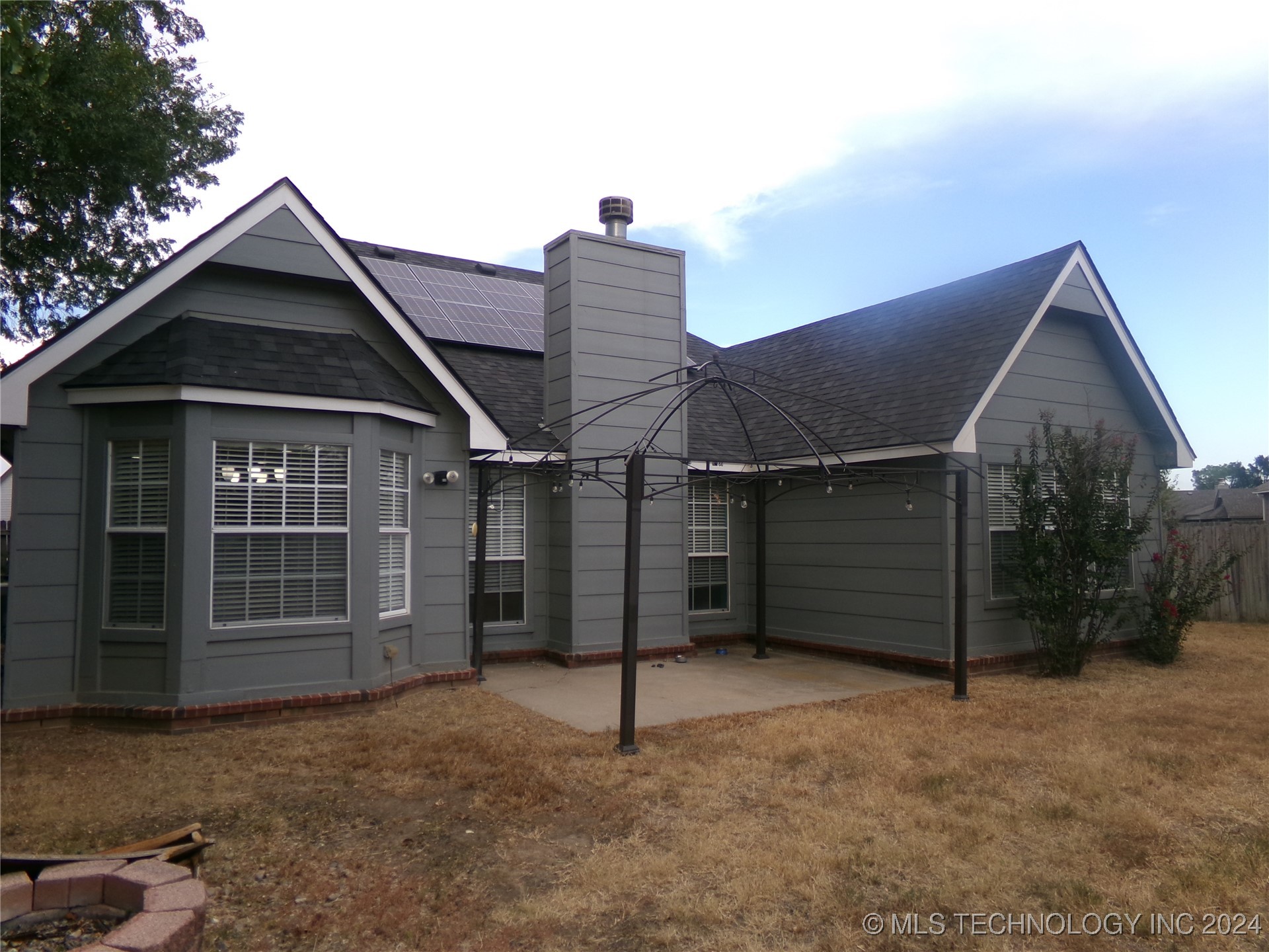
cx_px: 634
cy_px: 476
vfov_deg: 56.8
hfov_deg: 71.6
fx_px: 880
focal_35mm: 24
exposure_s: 1/200
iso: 100
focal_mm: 4.3
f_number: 3.7
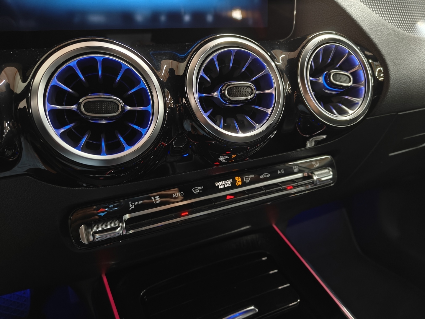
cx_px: 212
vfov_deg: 56.8
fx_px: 295
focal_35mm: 24
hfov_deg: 71.6
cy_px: 160
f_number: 1.8
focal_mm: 5.59
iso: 1250
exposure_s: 1/22
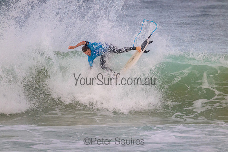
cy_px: 76
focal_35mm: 800
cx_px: 114
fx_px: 5068
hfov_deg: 2.6
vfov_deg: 1.7
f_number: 11
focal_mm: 800
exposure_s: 1/2000
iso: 3200
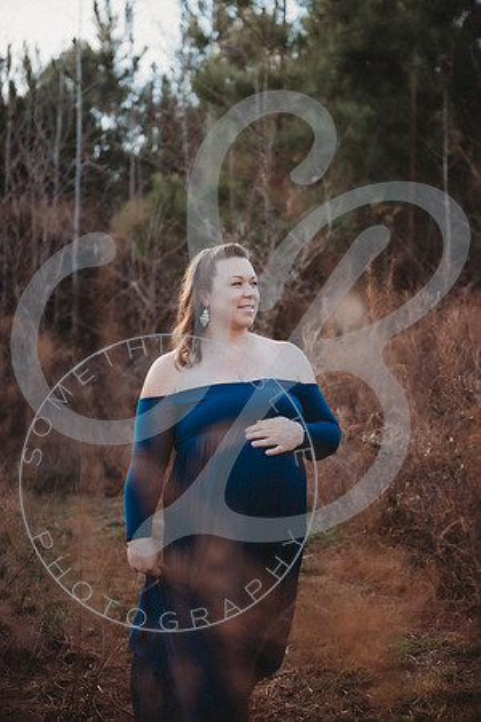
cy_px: 361
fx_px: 1403
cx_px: 240
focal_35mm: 70
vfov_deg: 28.8
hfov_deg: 19.5
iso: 100
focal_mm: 70
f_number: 2.8
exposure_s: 1/160
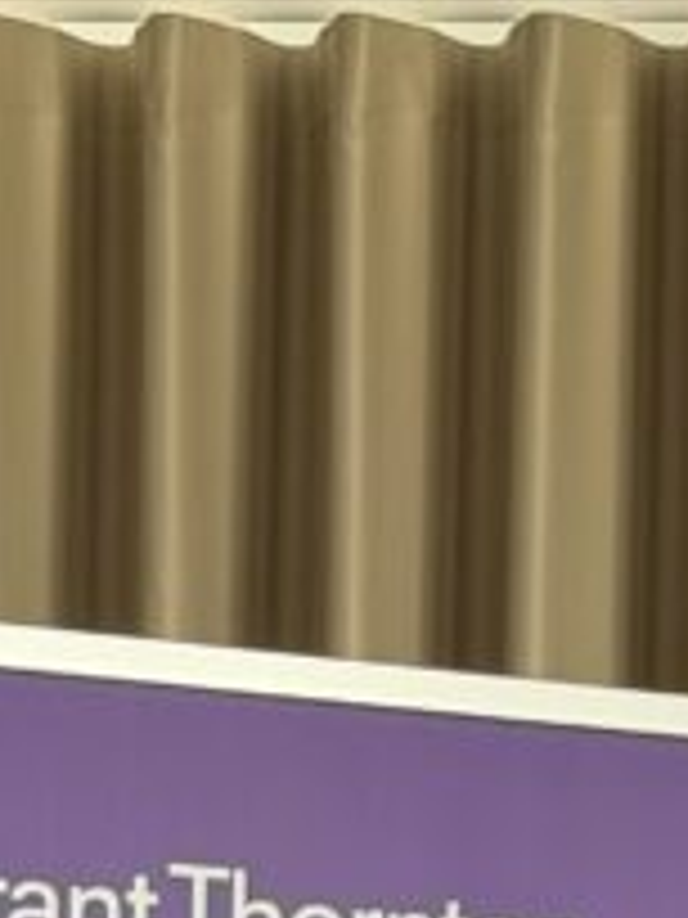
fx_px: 6387
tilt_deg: -4.0
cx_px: 1142
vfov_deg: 7.8
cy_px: 1868
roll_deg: -1.9
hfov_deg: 6.1
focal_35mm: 241
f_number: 1.78
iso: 100
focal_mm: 6.76
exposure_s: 1/60
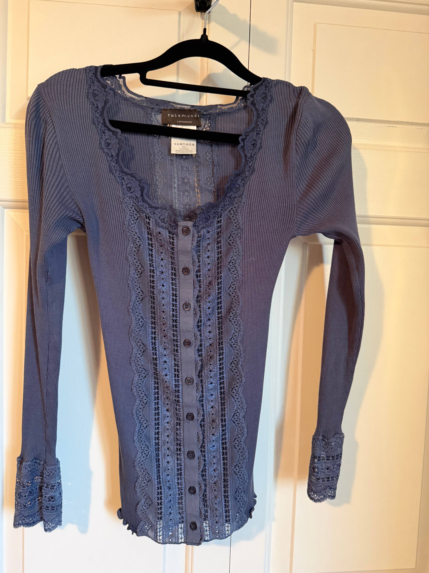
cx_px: 214
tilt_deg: -2.9
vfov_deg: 71.6
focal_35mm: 24
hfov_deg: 56.8
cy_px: 286
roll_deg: -2.5
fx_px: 397
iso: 400
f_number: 1.78
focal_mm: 6.76
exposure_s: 1/60
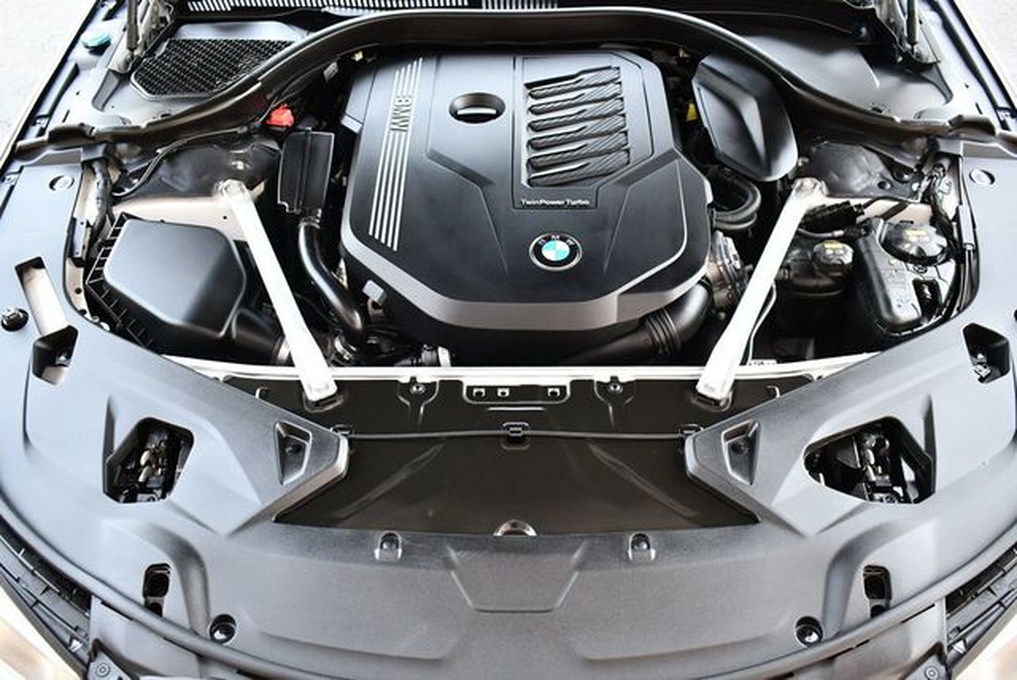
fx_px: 1018
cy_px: 340
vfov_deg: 36.9
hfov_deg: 53.1
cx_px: 508
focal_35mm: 36
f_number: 3.5
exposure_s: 1/160
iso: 800
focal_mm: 18
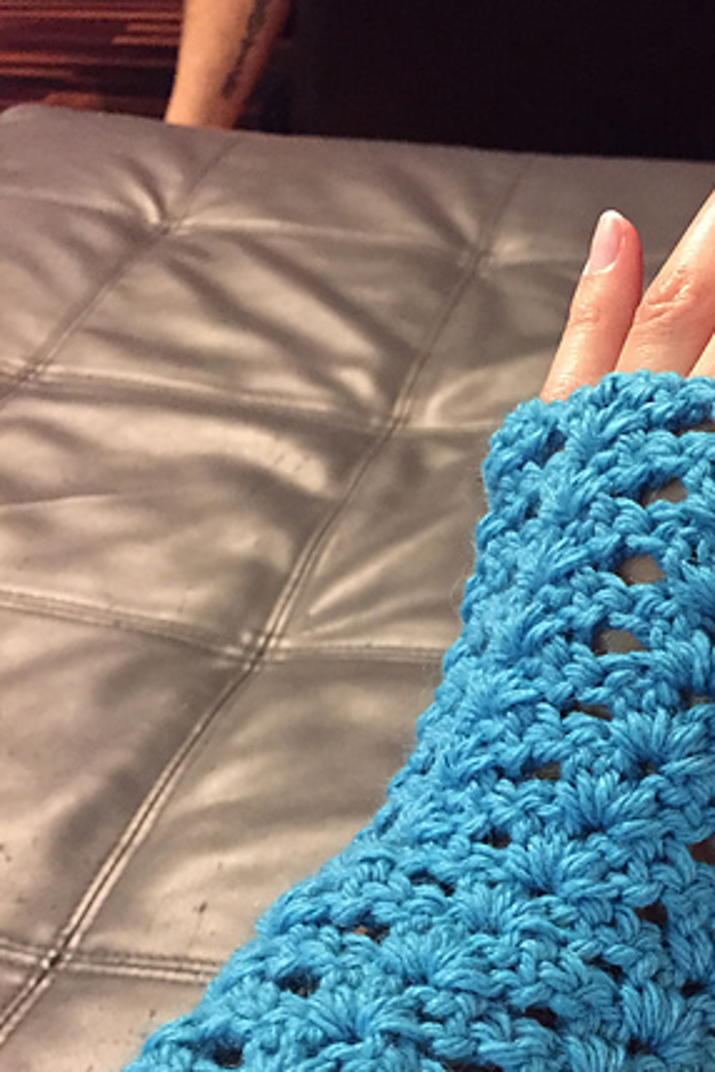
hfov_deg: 29.0
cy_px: 790
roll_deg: +2.1
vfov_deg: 42.4
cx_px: 598
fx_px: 1341
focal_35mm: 45
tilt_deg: -43.5
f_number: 2.2
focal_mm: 4.15
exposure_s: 1/15
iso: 400
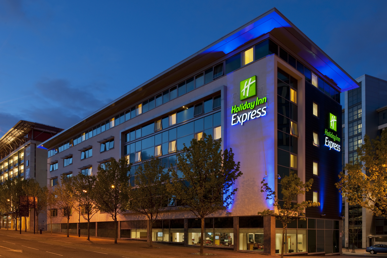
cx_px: 194
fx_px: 258
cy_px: 129
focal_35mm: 24
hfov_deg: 73.7
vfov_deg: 53.1
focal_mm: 24
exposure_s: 6
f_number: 11
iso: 100
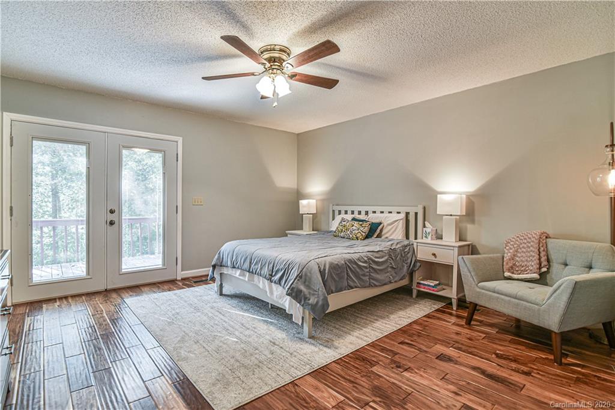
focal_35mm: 17
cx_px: 308
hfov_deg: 93.3
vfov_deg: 70.5
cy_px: 205
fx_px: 290
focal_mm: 17
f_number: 4.5
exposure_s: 1/80
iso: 800
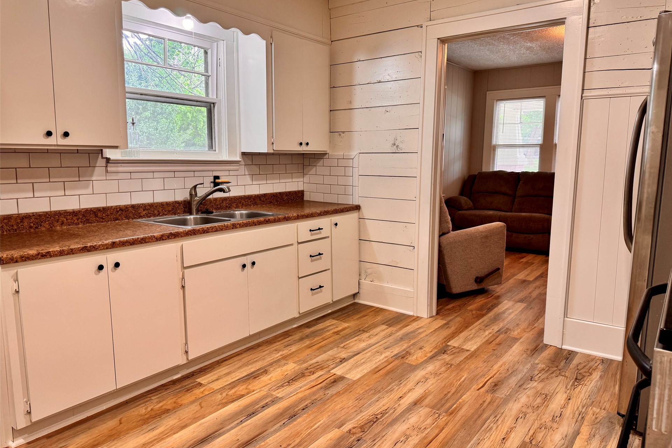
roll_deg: -0.2
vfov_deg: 51.3
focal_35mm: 25
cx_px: 336
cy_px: 218
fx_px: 467
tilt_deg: -8.5
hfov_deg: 71.5
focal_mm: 6.76
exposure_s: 1/60
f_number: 1.78
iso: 125
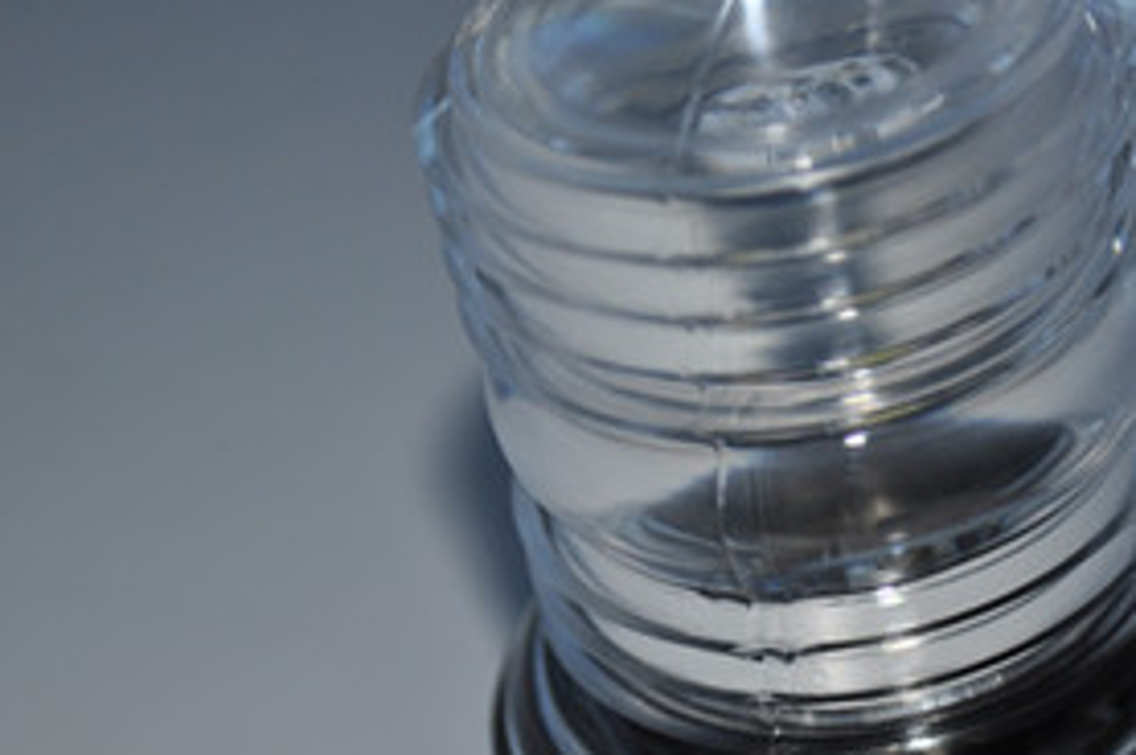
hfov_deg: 17.1
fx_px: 3751
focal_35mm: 119
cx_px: 820
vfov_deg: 11.5
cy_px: 474
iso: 200
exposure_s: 1/200
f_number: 5.3
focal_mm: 44
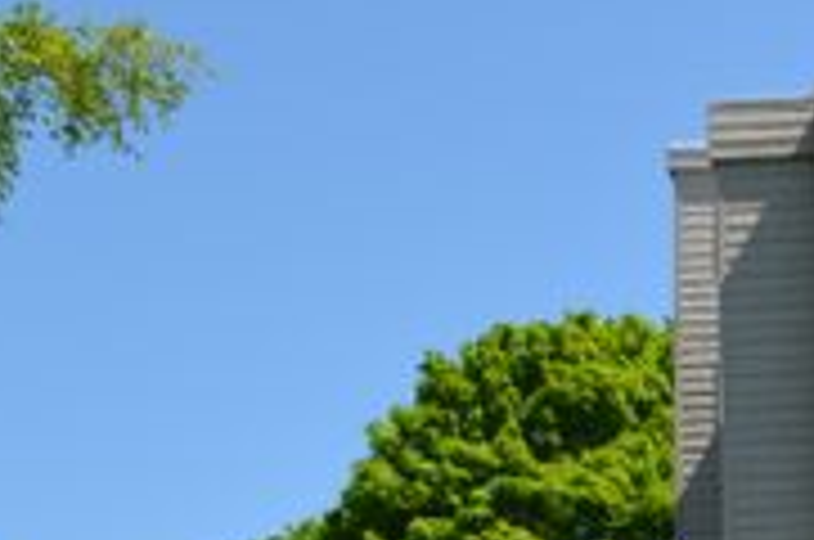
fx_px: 2912
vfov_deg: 10.3
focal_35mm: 129
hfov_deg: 14.9
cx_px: 1174
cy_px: 776
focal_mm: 26
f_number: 8
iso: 110
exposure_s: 1/250
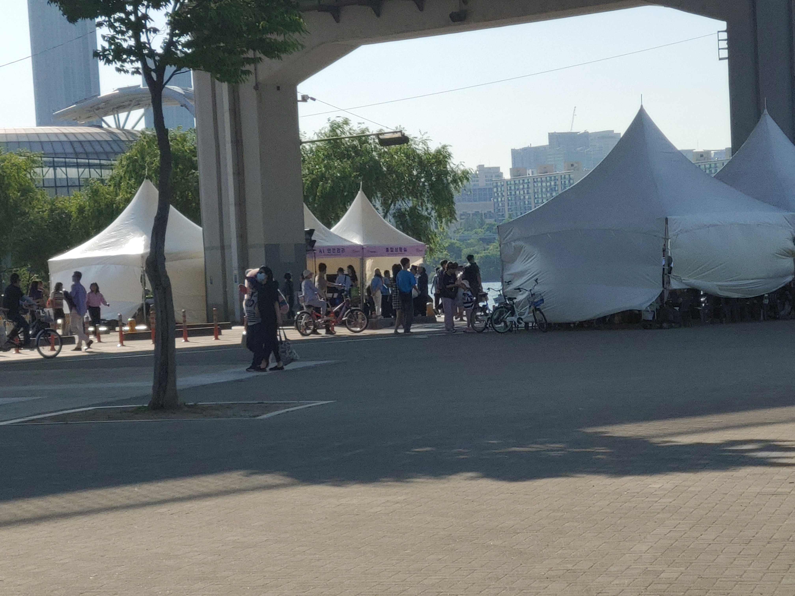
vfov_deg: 14.5
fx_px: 2343
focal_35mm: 102
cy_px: 298
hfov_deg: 19.3
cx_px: 398
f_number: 2.4
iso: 50
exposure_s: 1/1000
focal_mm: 5.88
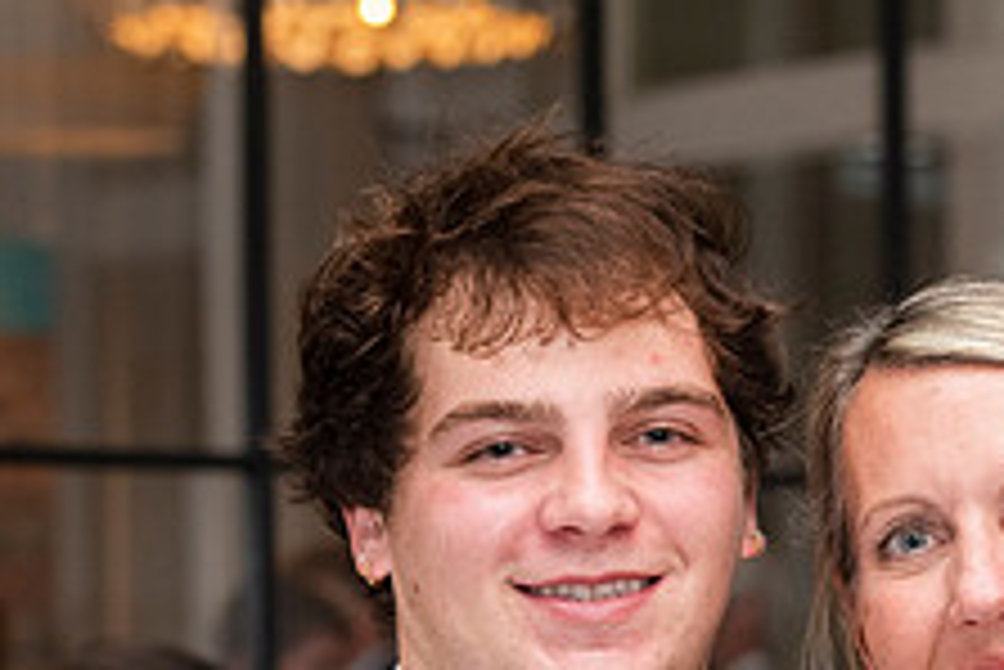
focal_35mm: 165
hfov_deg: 12.4
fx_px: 4604
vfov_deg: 8.2
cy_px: 821
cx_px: 874
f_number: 4
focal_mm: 58
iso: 1250
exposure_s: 1/125
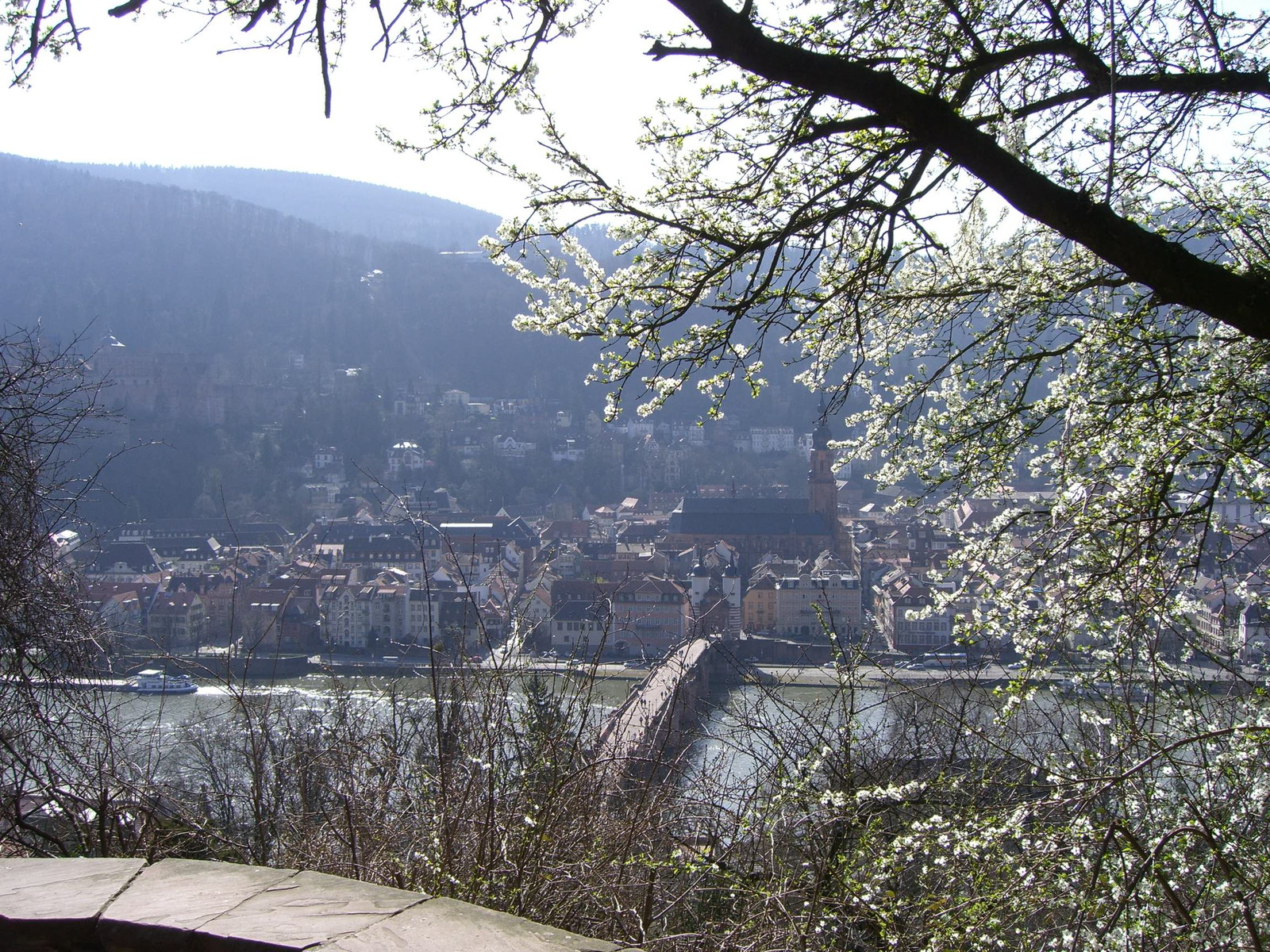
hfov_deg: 49.0
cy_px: 476
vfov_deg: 37.7
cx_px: 635
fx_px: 1394
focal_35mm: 38
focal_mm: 7.9
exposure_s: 1/500
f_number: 4
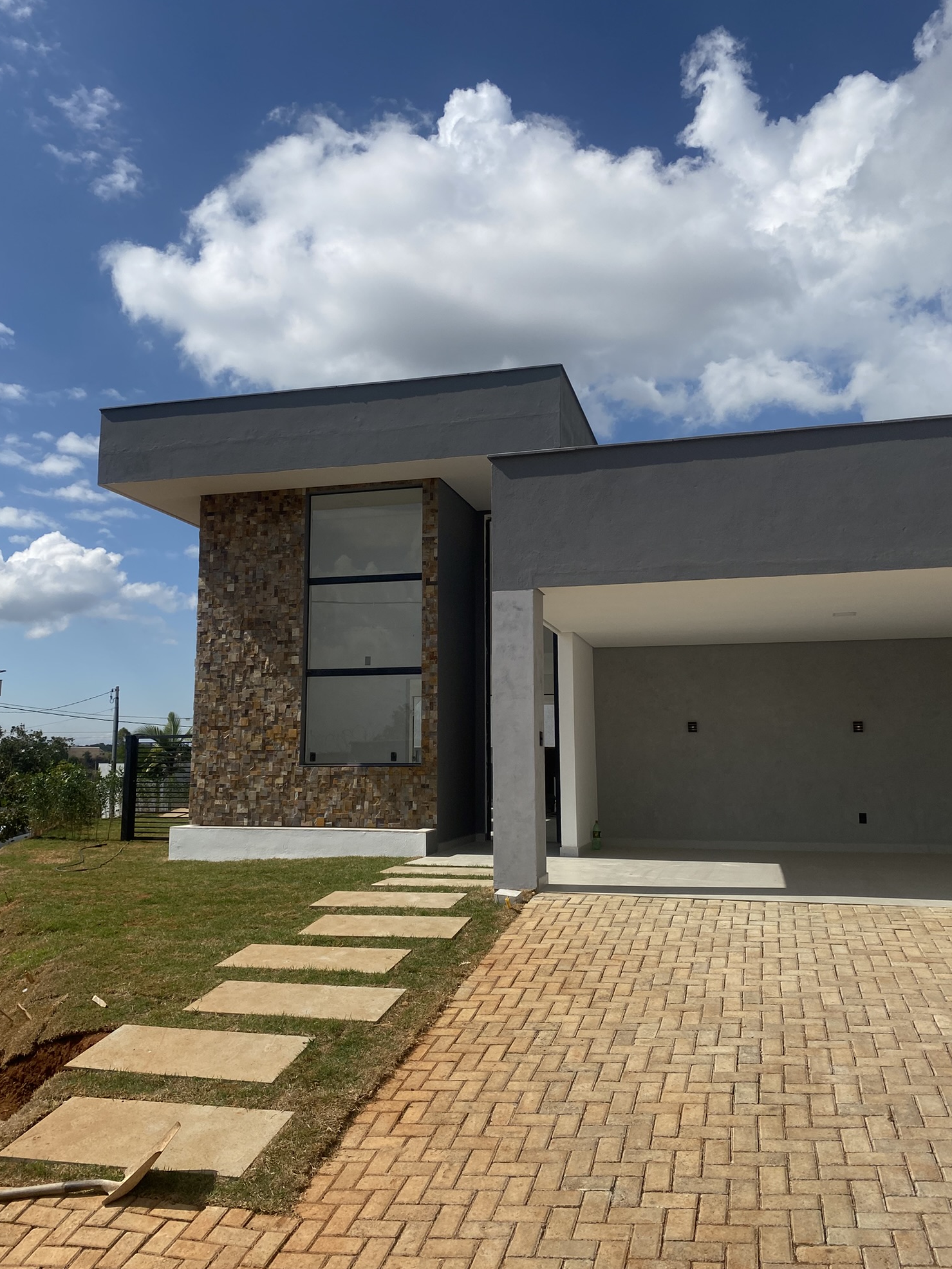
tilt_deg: +8.5
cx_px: 467
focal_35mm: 27
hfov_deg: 51.4
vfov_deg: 65.3
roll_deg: +0.1
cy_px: 623
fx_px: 990
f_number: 1.8
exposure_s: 1/8850
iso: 32
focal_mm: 4.25
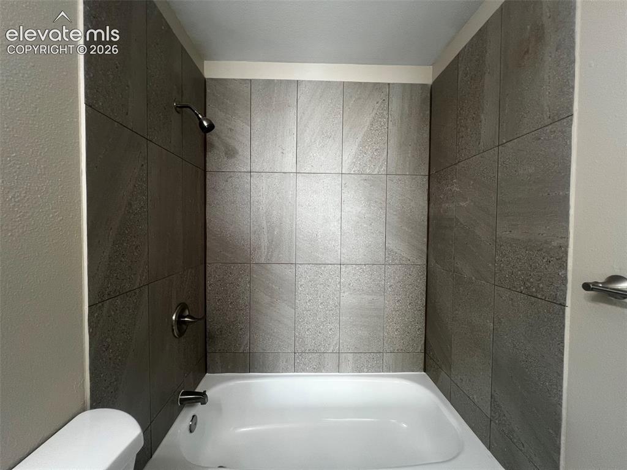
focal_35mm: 13
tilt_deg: -2.2
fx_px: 235
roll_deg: -0.1
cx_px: 314
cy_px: 235
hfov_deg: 106.2
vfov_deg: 89.9
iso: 125
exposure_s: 1/60
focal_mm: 1.57
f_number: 1.8
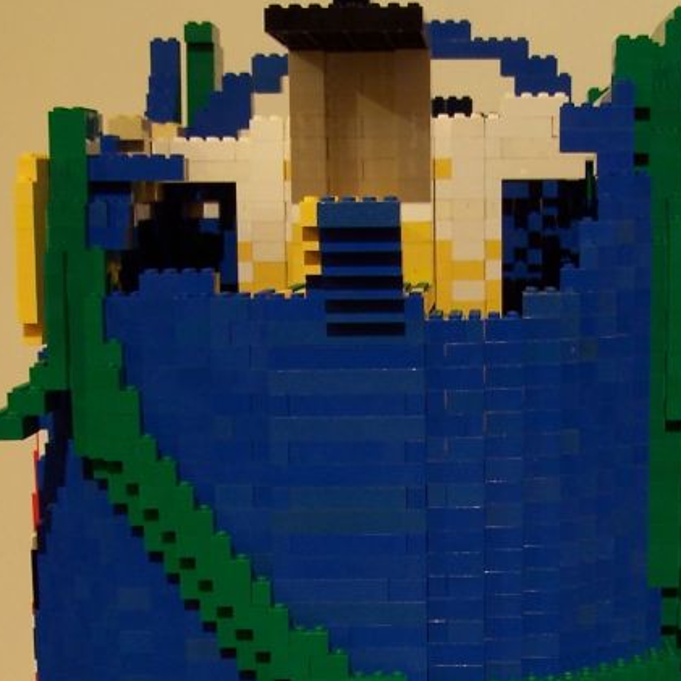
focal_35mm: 86
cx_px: 417
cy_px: 694
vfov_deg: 19.5
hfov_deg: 20.1
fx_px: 1914
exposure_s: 1/2
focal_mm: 6.7
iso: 80
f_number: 2.8
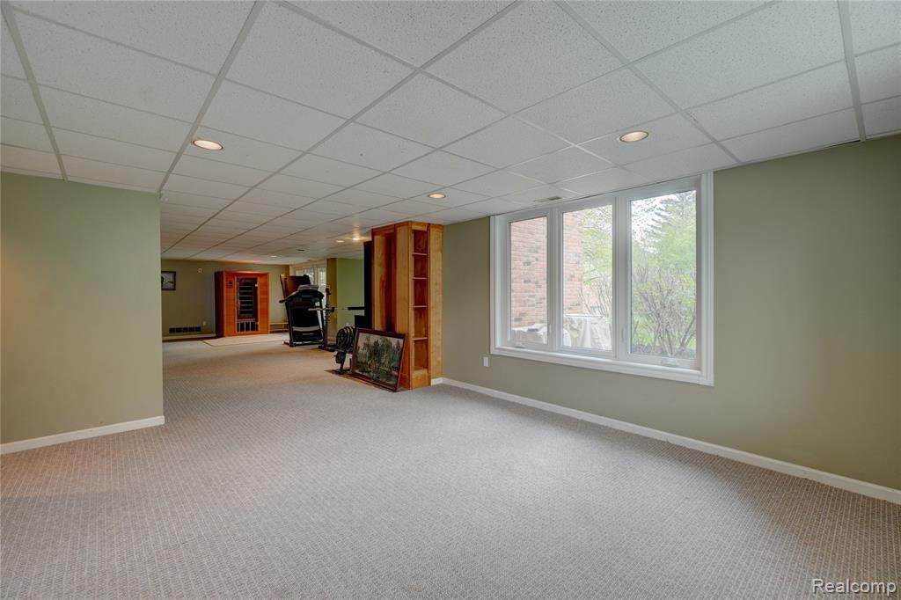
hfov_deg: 100.4
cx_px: 450
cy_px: 300
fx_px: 375
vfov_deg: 77.3
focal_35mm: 15
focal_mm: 10
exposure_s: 1/15
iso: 400
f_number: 8
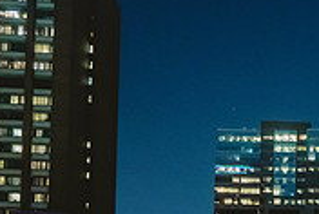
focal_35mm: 79
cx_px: 444
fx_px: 701
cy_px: 280
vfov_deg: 16.4
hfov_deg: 22.2
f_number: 2.8
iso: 2500
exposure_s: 1/20
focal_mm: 24
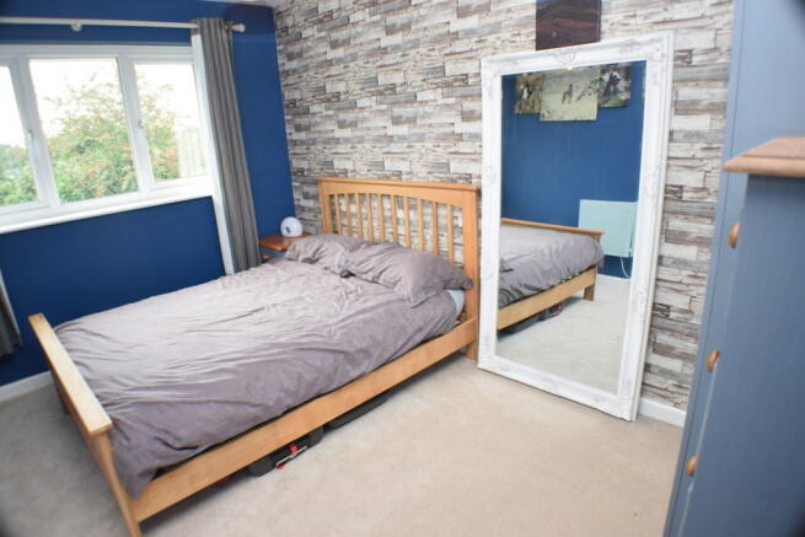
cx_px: 402
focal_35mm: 27
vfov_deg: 48.0
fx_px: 604
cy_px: 268
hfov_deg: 67.4
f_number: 4
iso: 800
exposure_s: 1/60
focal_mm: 18
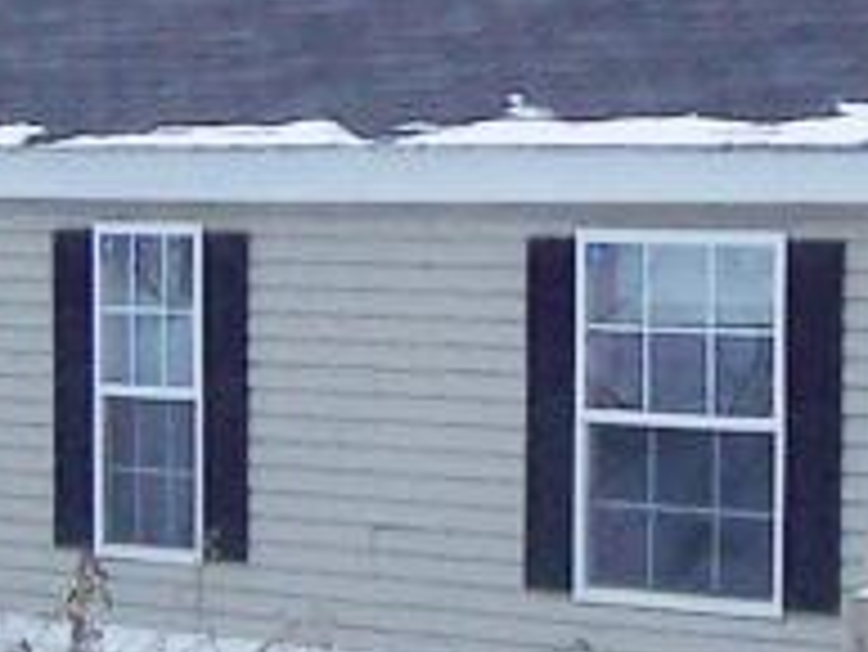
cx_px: 661
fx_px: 4918
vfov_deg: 7.6
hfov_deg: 10.1
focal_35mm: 196
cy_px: 99
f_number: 5.6
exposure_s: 1/180
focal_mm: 5.6
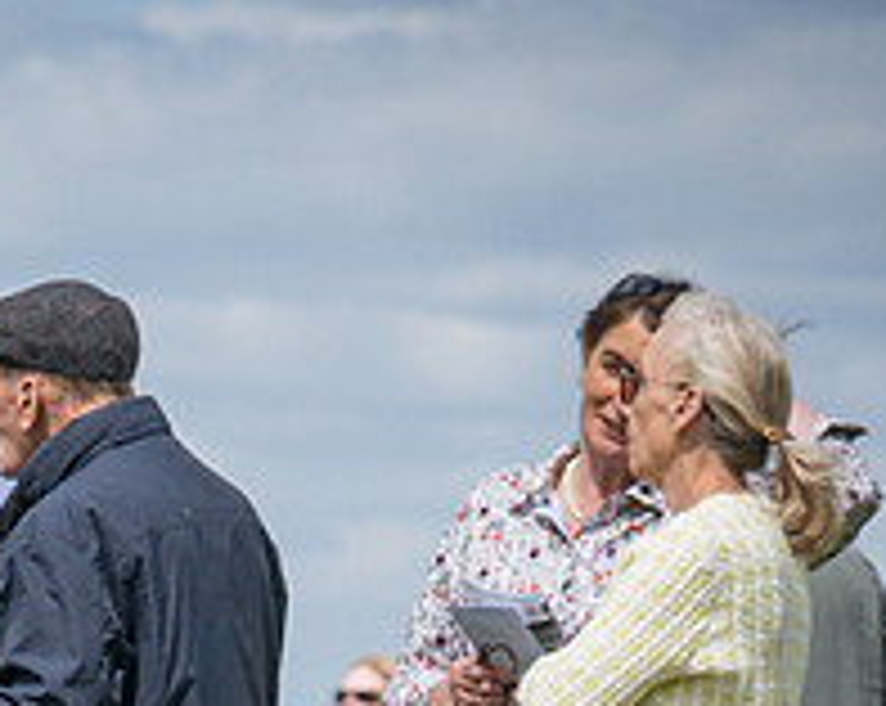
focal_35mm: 598
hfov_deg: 3.2
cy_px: 957
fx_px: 15658
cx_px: 151
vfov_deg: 2.6
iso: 400
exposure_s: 1/3200
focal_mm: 115
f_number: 5.6
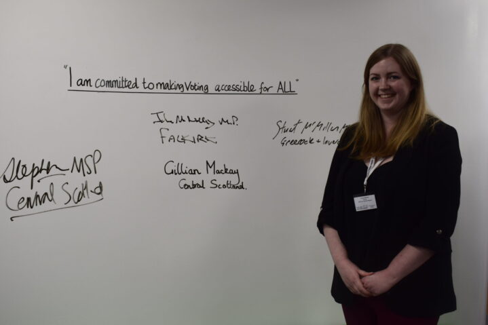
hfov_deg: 49.6
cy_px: 162
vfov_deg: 34.2
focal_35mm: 39
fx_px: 529
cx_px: 244
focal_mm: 26
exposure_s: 1/40
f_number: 7.1
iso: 400
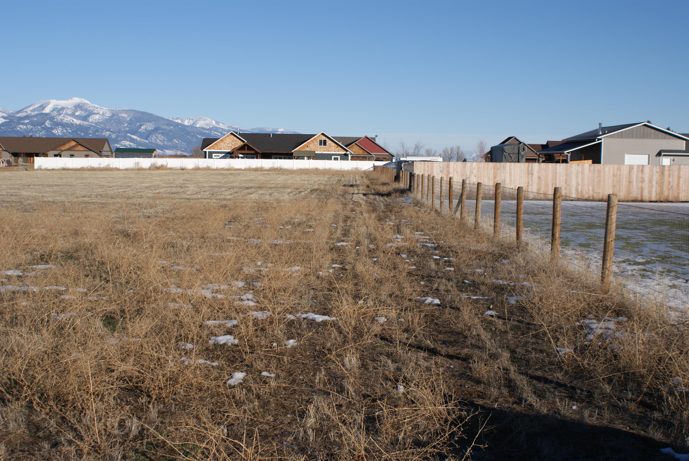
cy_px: 230
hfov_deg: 43.6
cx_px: 344
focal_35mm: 45
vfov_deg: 29.9
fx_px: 862
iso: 100
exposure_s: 1/320
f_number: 9
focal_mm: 30
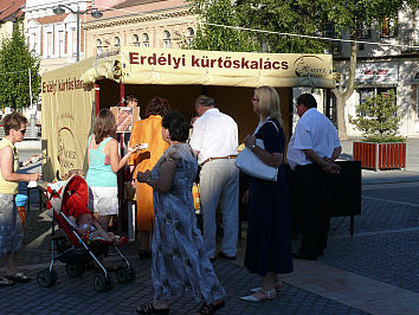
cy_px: 128
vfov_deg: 24.0
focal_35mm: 61
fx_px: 739
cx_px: 219
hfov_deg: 31.7
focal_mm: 10.2
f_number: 5.6
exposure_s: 1/400
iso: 100
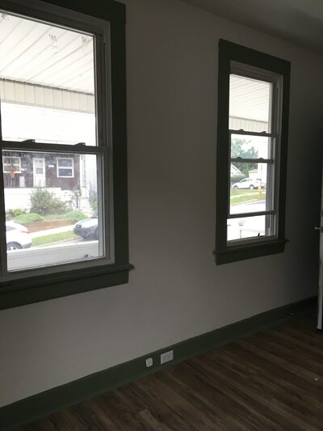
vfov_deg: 61.6
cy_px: 216
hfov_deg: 48.2
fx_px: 361
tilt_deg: -8.0
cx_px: 162
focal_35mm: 29
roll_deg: +0.3
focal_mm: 4.15
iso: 25
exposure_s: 1/30
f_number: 2.2
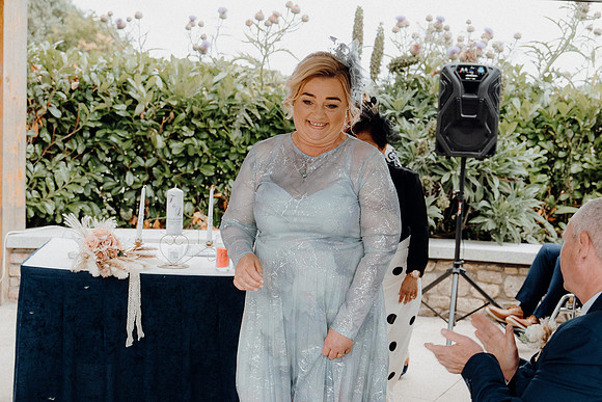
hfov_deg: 36.2
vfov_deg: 24.6
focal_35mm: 55
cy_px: 201
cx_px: 301
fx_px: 920
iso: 125
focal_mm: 37
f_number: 3.5
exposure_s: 1/200
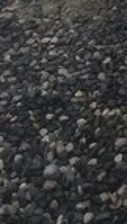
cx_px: 218
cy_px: -132
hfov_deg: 9.9
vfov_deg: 16.4
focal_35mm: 117
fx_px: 697
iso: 50
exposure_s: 1/212
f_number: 2.2
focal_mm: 3.3
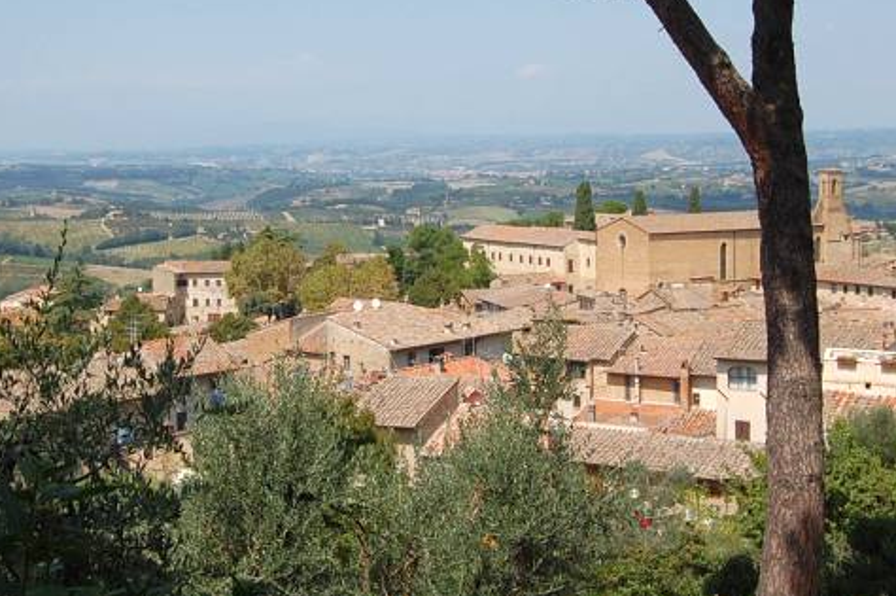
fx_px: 1609
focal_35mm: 65
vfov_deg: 20.9
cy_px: 191
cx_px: 403
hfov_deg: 31.1
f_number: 10
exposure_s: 1/320
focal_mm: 31
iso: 200
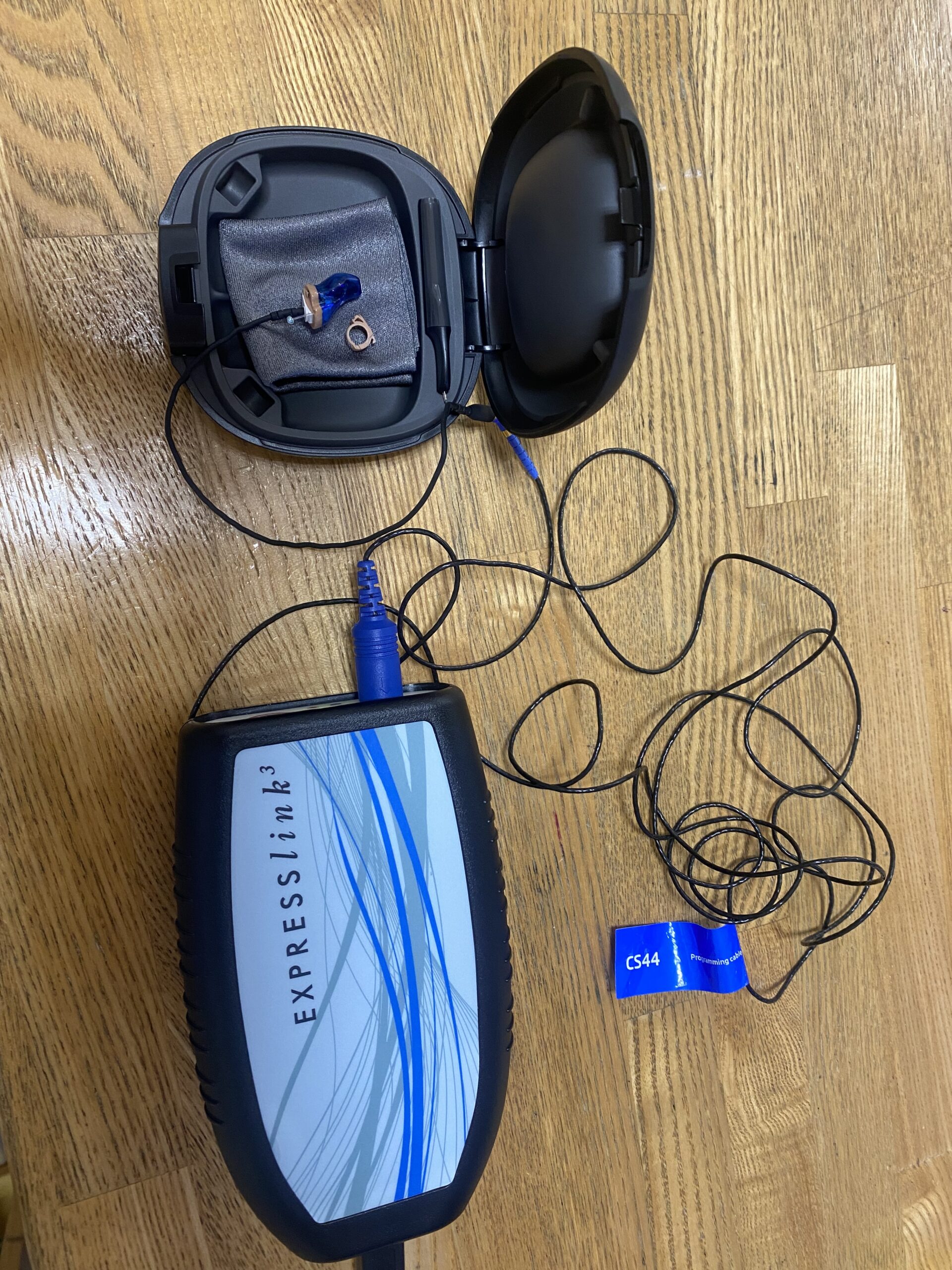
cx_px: 476
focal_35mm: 26
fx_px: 953
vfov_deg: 67.3
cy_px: 635
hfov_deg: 53.1
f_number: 1.8
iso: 125
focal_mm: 4.25
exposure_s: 1/53
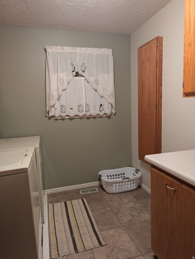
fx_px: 180
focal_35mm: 24
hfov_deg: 56.9
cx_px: 98
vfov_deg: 71.5
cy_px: 130
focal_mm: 6.81
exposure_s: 1/24
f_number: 1.85
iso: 282
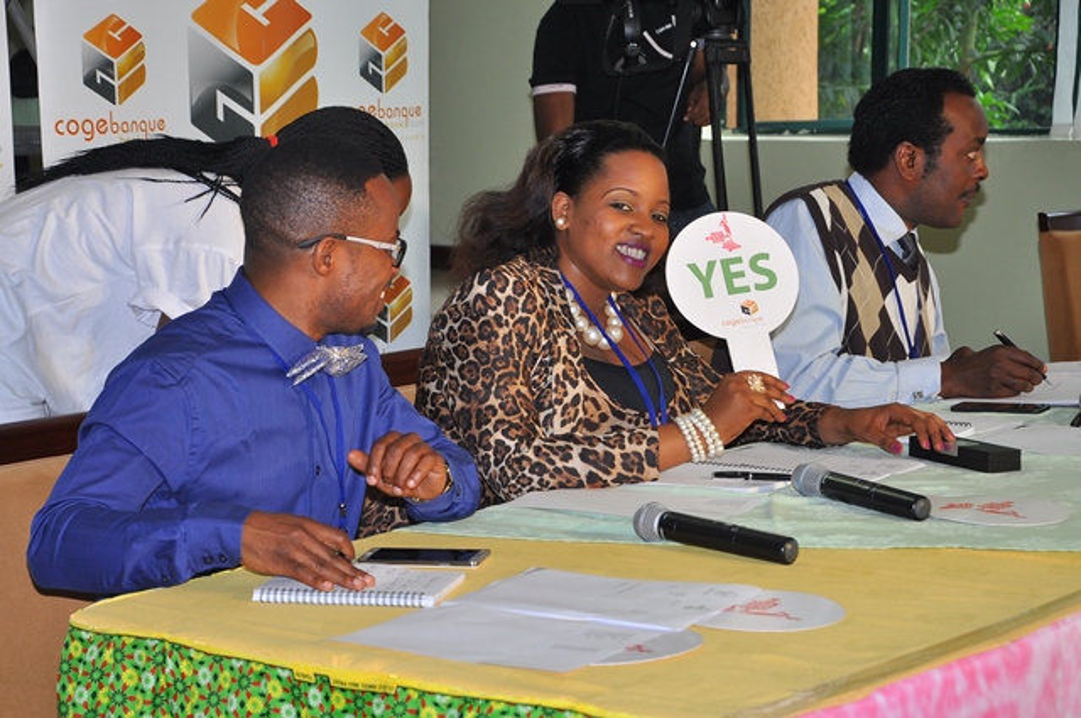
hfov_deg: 21.9
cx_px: 540
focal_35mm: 93
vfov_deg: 14.7
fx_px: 2789
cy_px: 359
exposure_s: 1/160
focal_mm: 62
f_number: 5.6
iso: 400
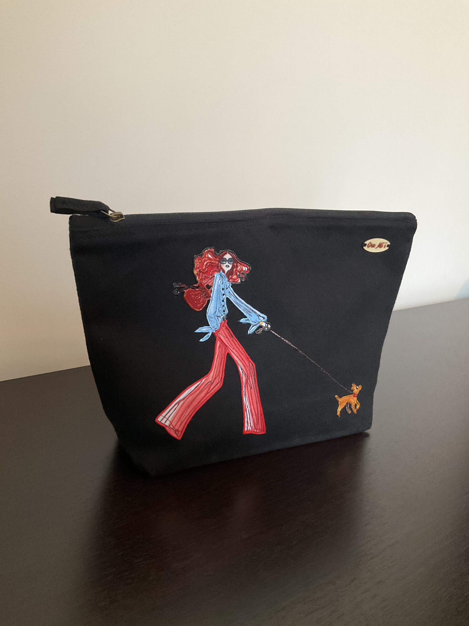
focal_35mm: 29
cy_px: 313
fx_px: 524
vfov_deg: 61.7
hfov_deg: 48.2
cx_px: 234
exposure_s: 1/33
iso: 250
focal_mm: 3
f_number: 1.8
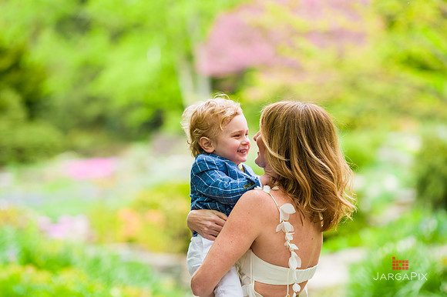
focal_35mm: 140
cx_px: 224
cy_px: 148
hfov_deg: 14.7
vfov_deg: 9.8
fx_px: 1737
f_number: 3.2
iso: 200
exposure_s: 1/320
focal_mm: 140
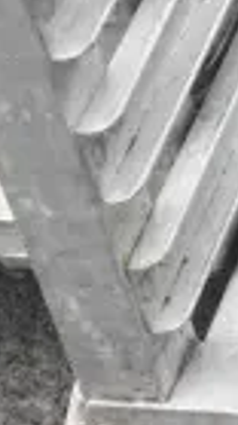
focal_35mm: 234
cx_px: 815
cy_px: 14
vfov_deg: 9.2
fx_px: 2630
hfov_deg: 4.8
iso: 6400
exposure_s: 1/800
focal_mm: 34
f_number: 14
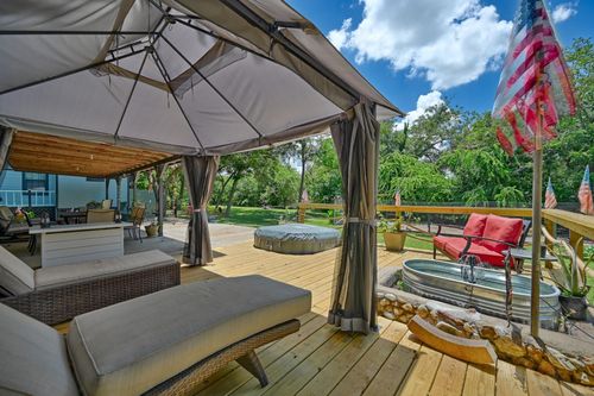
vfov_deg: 81.2
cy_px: 198
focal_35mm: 14
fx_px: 231
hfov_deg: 104.3
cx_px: 297
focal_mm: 14
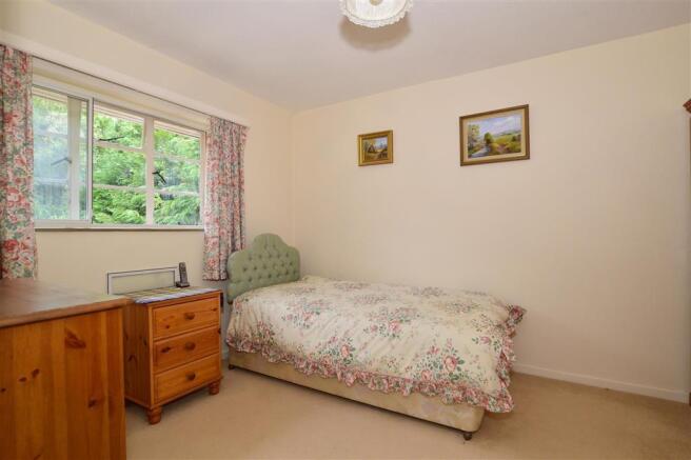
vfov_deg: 72.0
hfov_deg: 95.0
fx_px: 317
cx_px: 346
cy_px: 230
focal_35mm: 16
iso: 400
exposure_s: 1/80
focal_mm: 11
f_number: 7.1
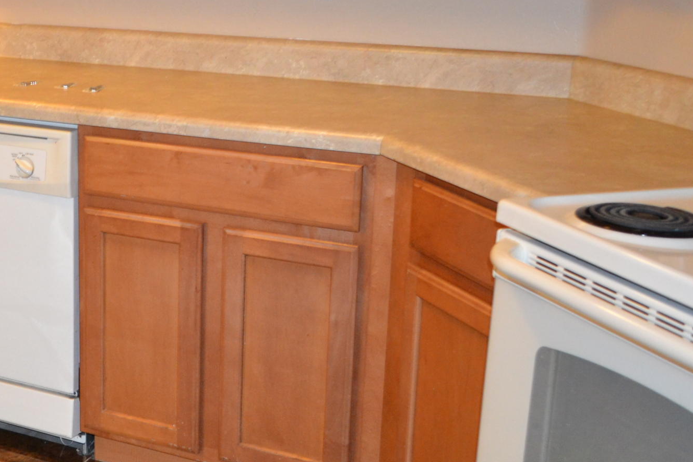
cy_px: 185
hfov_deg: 31.0
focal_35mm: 61
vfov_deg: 22.2
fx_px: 1174
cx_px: 38
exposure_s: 1/60
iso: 1100
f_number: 3.5
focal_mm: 18
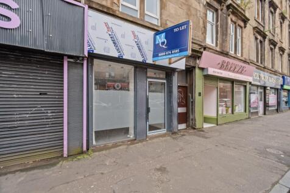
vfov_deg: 81.2
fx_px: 113
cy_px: 96
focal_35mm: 14
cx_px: 145
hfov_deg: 104.3
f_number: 8
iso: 640
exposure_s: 1/125
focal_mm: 14
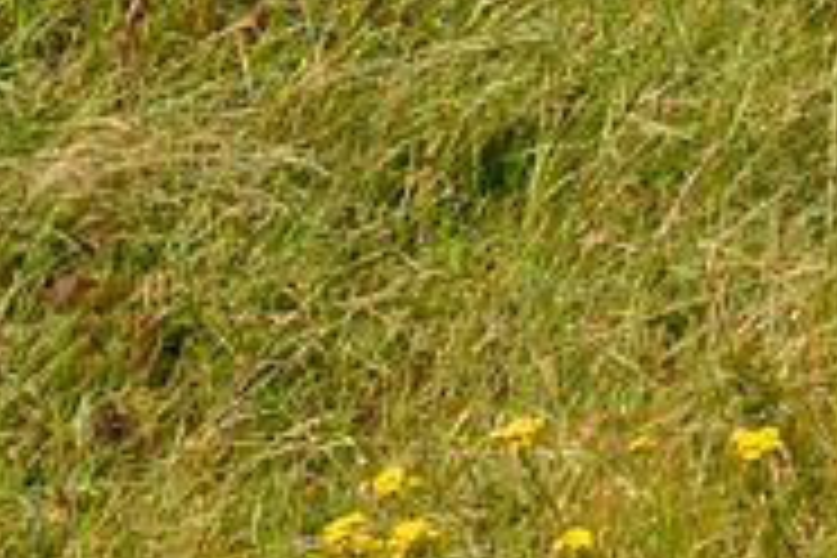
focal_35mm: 290
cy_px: -981
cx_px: 2142
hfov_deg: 6.7
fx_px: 6742
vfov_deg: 4.6
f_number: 8
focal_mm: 30
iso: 200
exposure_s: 1/640
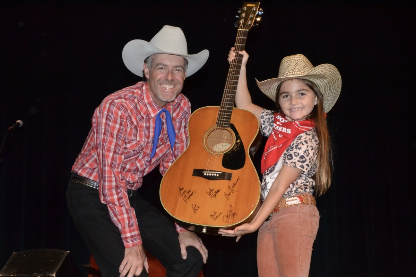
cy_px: 138
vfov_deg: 23.8
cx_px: 208
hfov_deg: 35.1
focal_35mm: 57
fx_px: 659
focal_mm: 38
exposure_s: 1/60
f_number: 22
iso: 3200
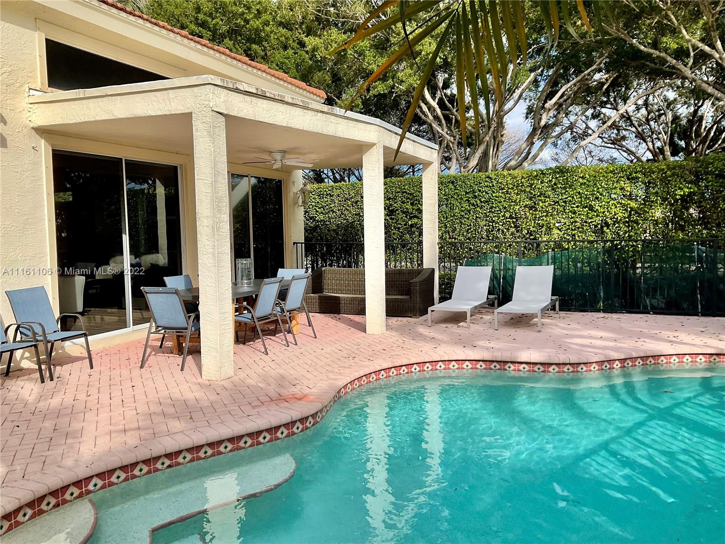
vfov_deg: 48.2
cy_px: 272
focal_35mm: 29
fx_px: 607
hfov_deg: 61.7
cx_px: 362
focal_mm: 3
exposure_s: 1/1984
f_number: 1.8
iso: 16
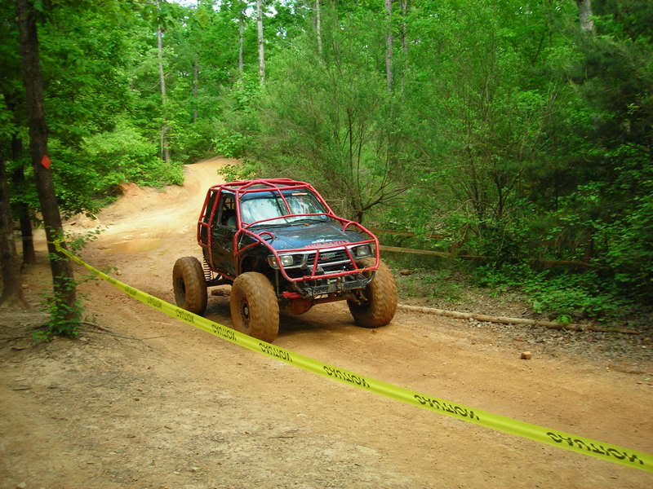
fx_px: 717
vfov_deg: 37.7
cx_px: 326
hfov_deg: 49.0
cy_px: 244
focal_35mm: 38
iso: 100
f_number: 3.2
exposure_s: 1/128
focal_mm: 6.3
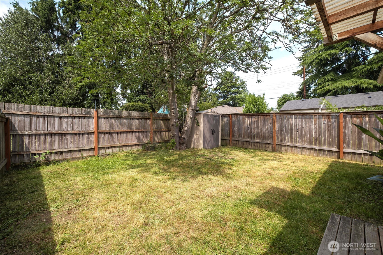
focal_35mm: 15
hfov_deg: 100.4
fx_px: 160
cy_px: 128
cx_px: 192
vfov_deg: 77.3
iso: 125
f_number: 8
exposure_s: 1/40
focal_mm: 10
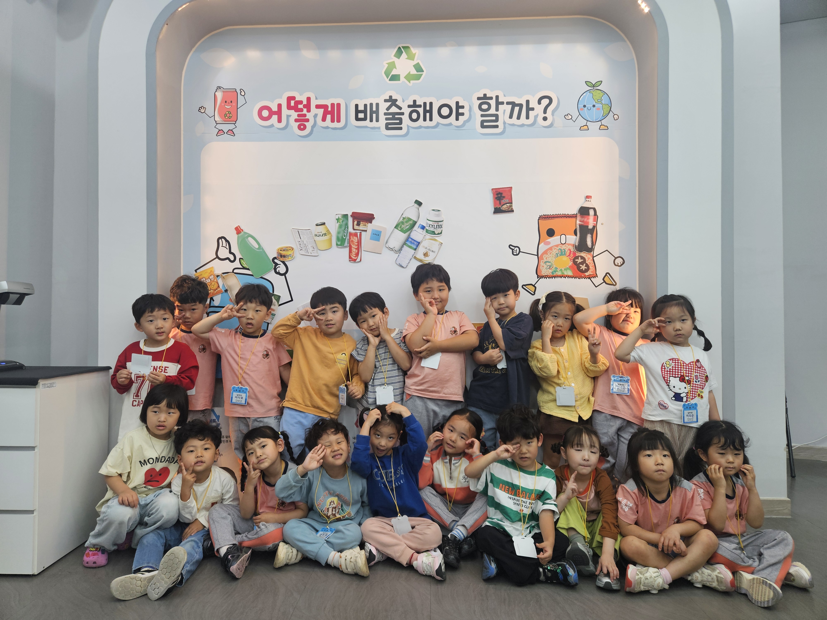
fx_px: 549
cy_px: 310
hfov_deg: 73.9
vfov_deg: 58.9
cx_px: 414
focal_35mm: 23
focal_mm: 5.4
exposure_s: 1/120
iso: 100
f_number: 1.8
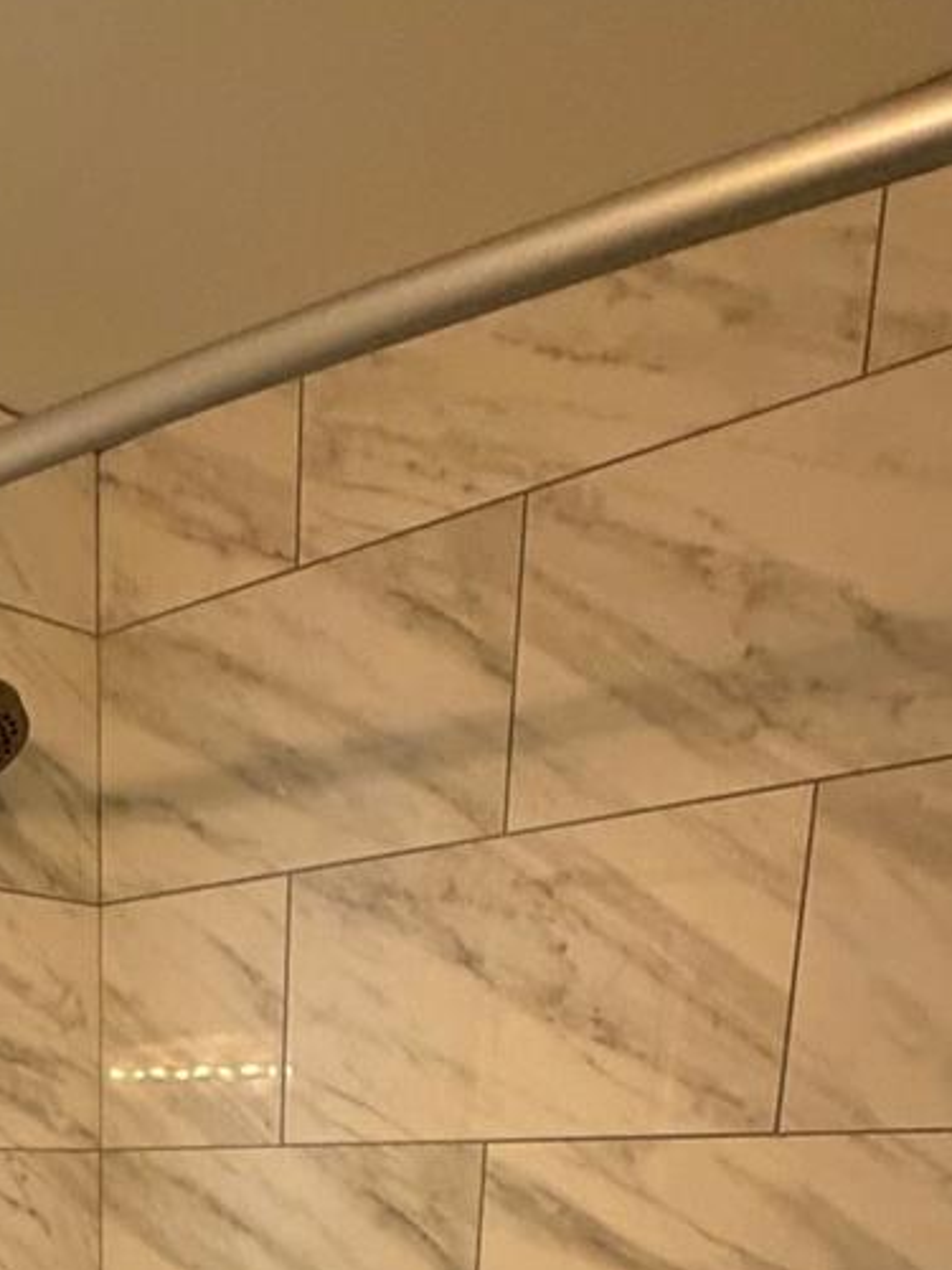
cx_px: 99
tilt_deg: -16.3
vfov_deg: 32.4
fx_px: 1577
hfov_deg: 32.0
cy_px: 1671
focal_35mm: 43
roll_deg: +0.1
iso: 400
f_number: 2.2
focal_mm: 2.22
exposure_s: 1/60
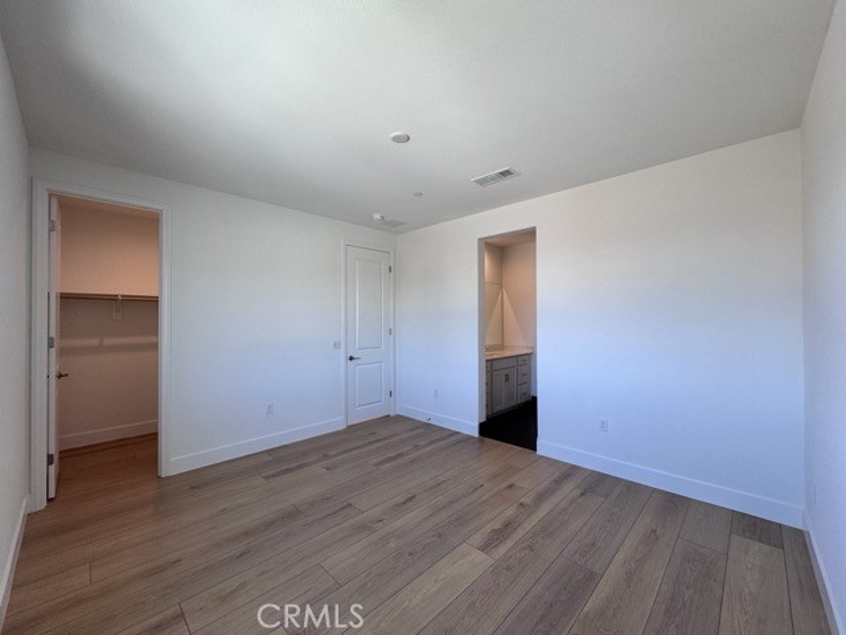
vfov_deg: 85.7
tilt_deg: -0.2
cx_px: 423
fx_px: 342
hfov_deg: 102.1
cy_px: 318
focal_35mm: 14
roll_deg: -0.3
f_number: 2.2
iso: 100
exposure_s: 1/120
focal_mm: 2.22
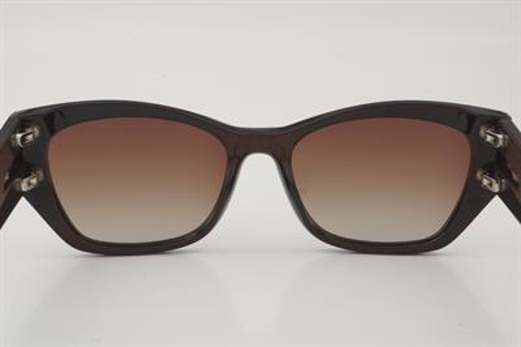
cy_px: 174
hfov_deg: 27.0
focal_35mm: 75
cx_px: 260
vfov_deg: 18.2
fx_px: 1084
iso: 100
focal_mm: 50
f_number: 32
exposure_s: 1/3
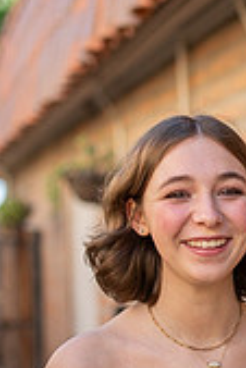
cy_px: 235
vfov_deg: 21.8
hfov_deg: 14.5
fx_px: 951
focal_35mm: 93
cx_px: 236
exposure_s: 1/4000
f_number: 1.4
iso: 400
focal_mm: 35
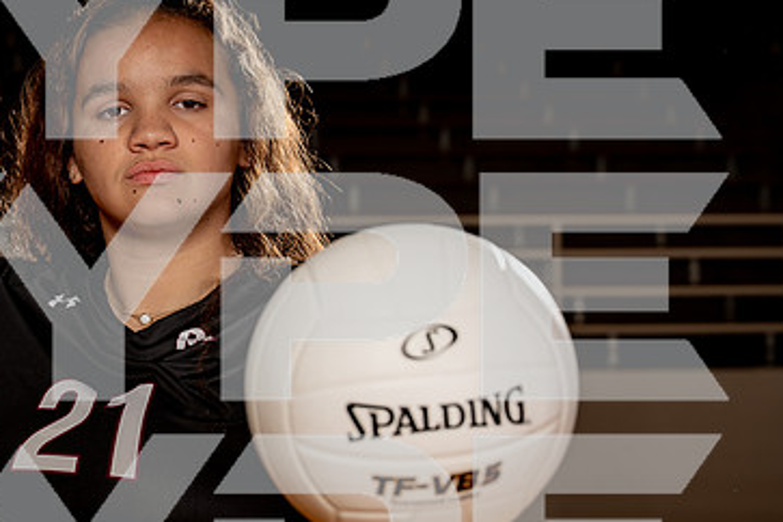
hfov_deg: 18.1
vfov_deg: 12.2
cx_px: 179
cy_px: 288
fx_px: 2436
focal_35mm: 112
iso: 100
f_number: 5.6
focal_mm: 70
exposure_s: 1/250
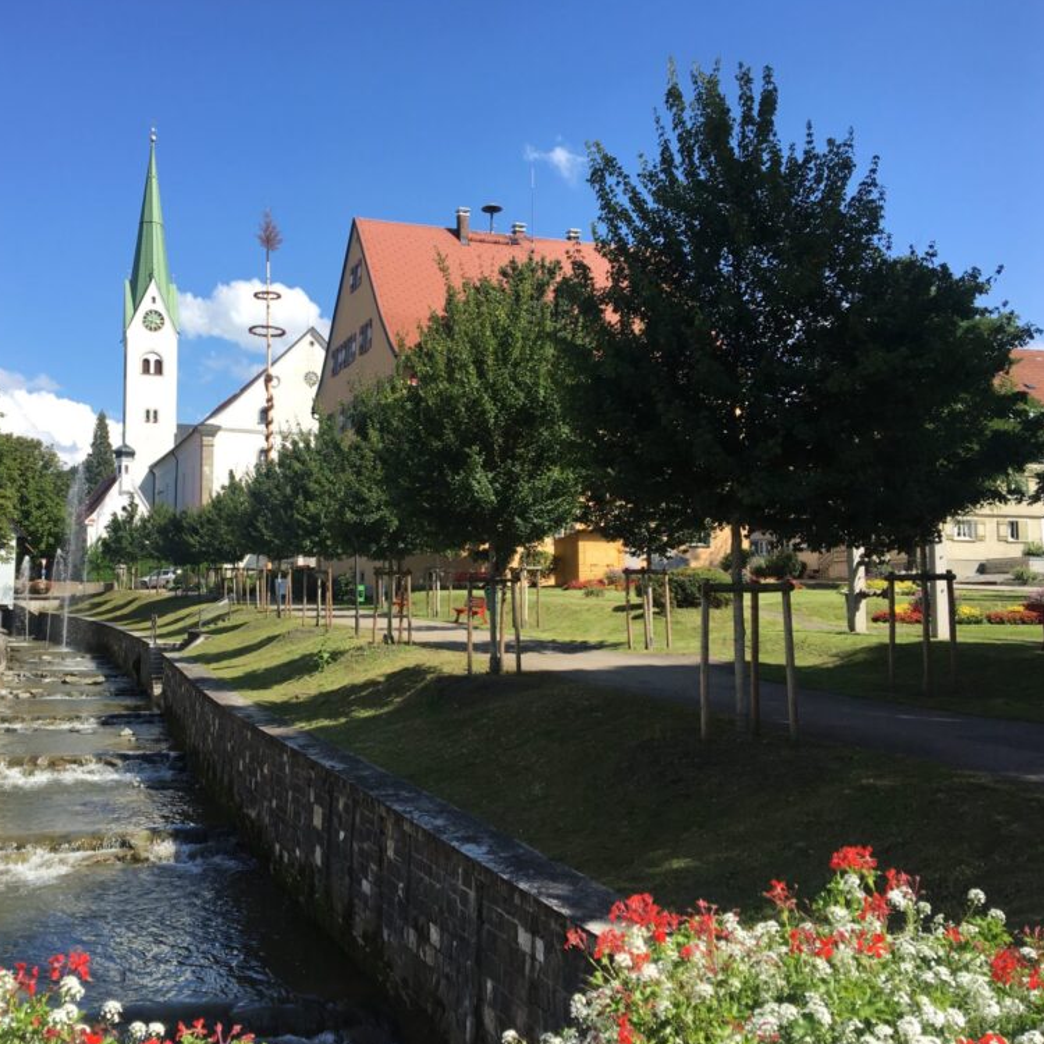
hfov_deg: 46.7
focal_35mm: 35
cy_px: 518
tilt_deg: +6.0
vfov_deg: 47.2
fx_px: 1194
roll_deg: +0.5
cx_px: 383
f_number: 2.2
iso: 25
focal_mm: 4.15
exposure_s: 1/1202
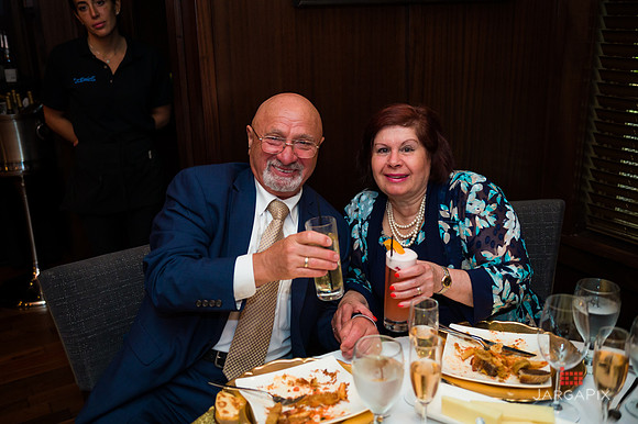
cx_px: 319
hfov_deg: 53.2
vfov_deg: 36.8
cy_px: 212
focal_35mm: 36
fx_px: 638
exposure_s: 1/125
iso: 1600
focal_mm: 36
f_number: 3.2
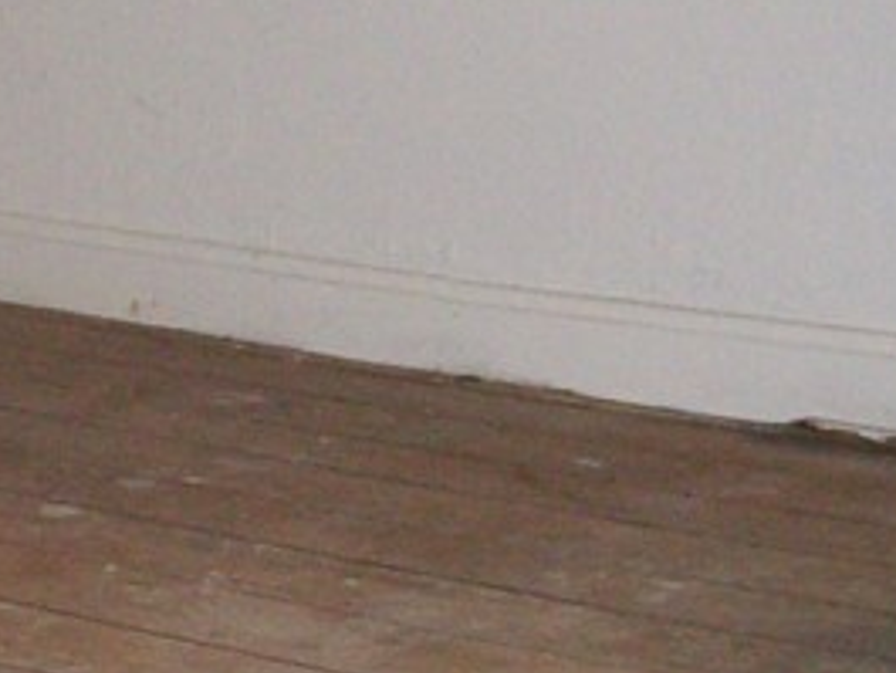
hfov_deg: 13.4
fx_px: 3600
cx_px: -412
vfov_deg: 10.6
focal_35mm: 139
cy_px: 34
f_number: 2.7
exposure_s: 1/32
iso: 140
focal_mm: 6
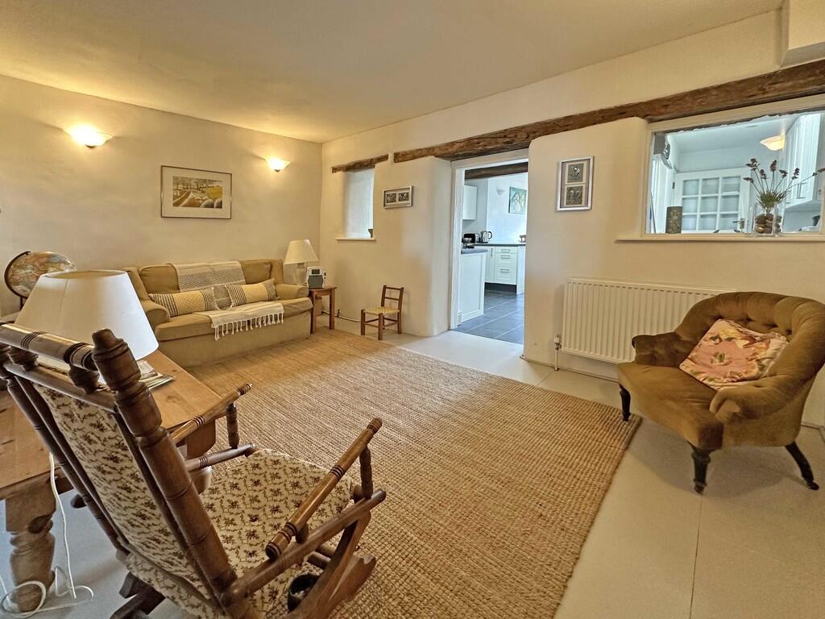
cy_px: 310
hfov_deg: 102.1
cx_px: 412
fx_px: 334
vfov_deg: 85.7
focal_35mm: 14
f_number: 2.2
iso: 250
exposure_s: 1/50
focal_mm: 2.22
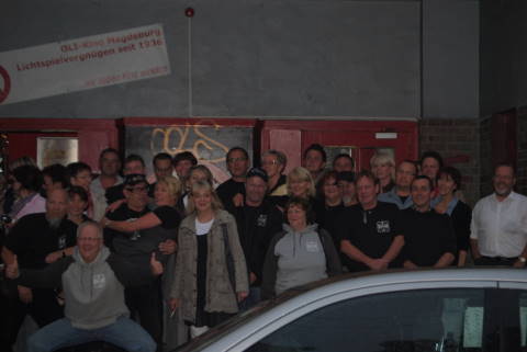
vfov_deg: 16.6
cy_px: 176
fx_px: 1209
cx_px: 264
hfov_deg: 24.6
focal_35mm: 82
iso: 200
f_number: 4
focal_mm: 55
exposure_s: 1/60
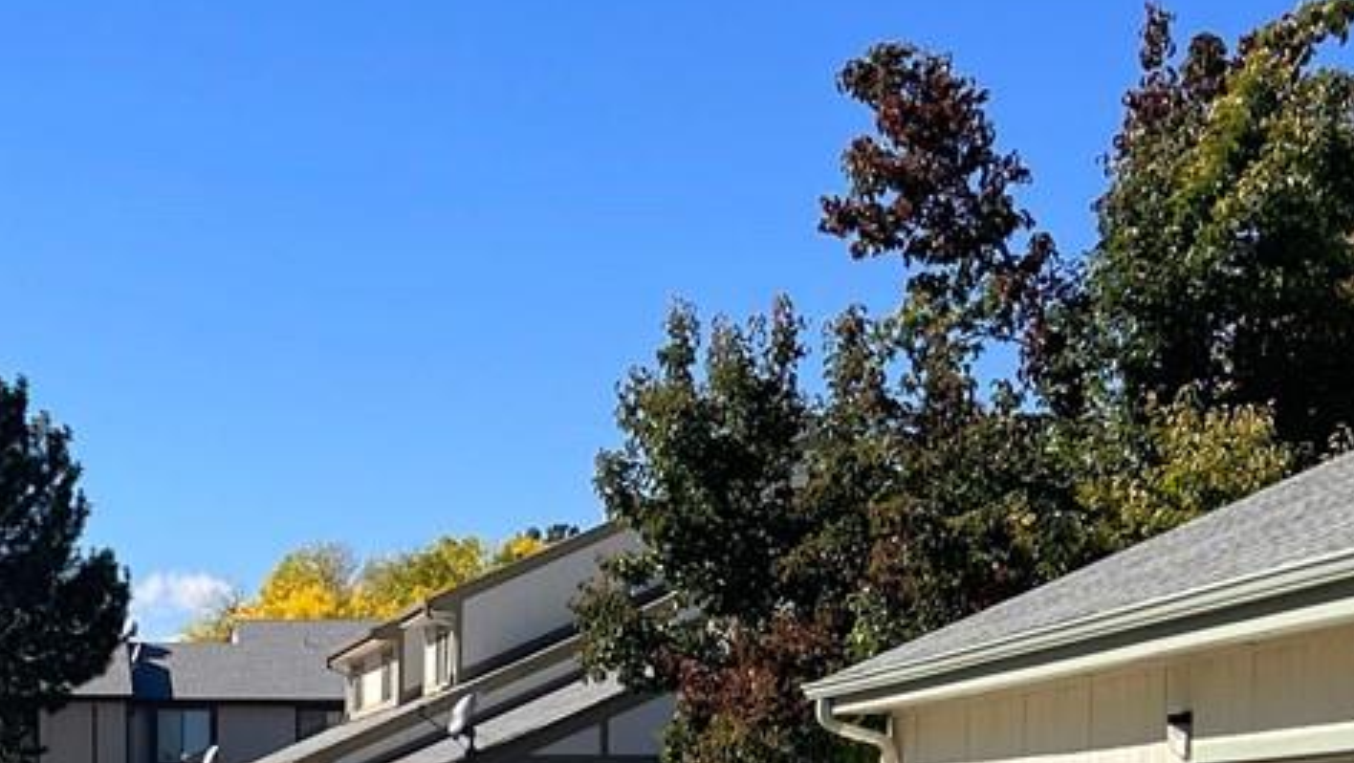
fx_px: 3448
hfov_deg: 21.7
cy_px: 998
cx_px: 135
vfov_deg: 12.2
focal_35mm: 96
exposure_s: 1/3831
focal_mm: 5.7
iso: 50
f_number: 1.5
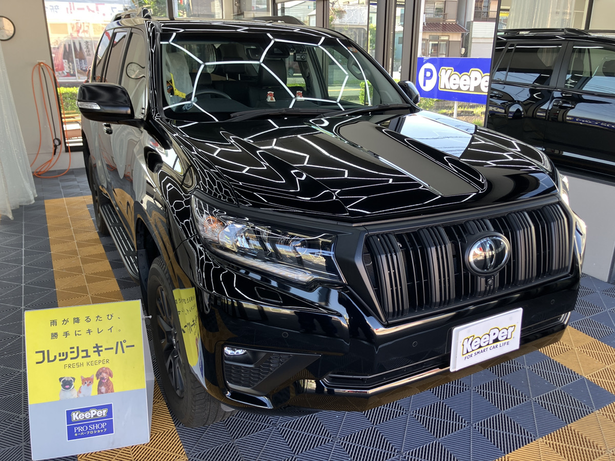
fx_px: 497
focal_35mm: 28
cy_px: 230
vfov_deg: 49.7
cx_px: 308
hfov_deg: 63.4
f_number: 1.8
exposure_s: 1/120
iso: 40
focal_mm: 3.99
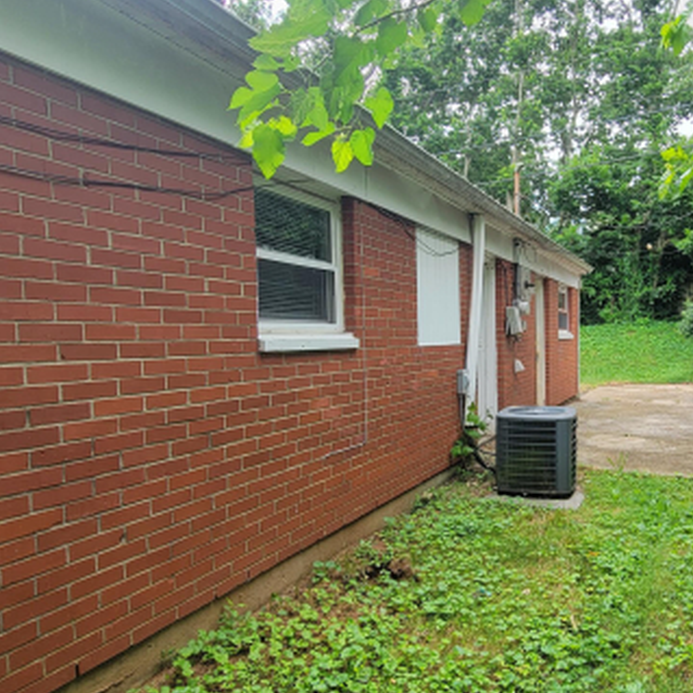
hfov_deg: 62.4
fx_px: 544
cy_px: 374
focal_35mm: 24
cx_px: 492
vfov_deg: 64.9
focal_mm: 2.2
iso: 50
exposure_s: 1/189
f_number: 2.2
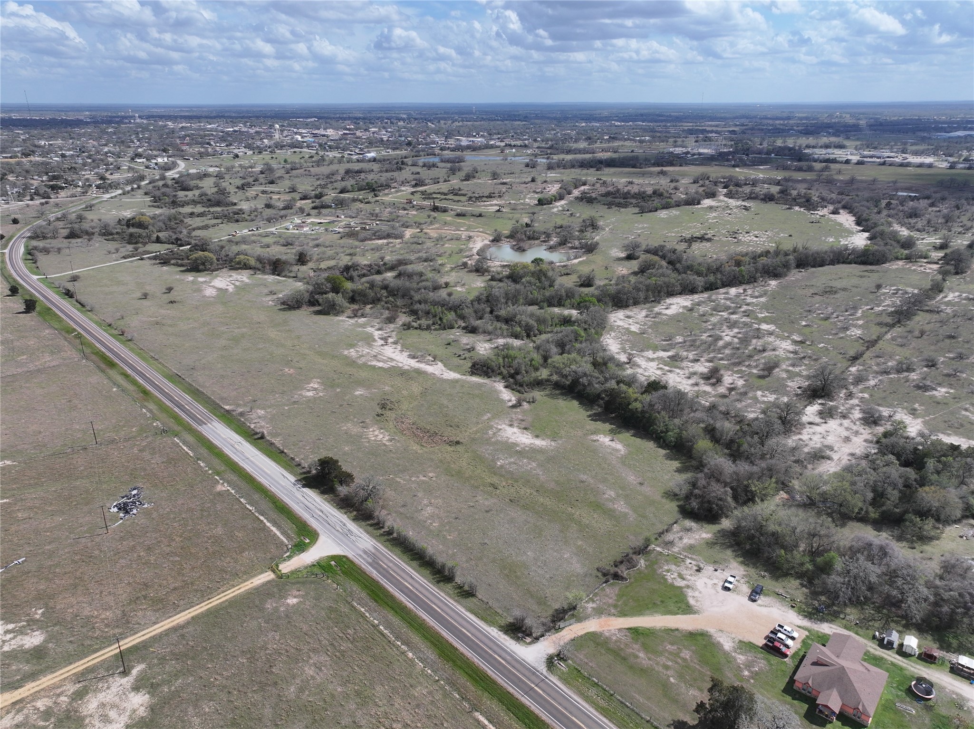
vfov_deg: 56.8
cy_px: 364
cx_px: 487
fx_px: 675
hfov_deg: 71.6
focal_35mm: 24
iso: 130
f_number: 2.8
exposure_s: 1/2500
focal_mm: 12.29
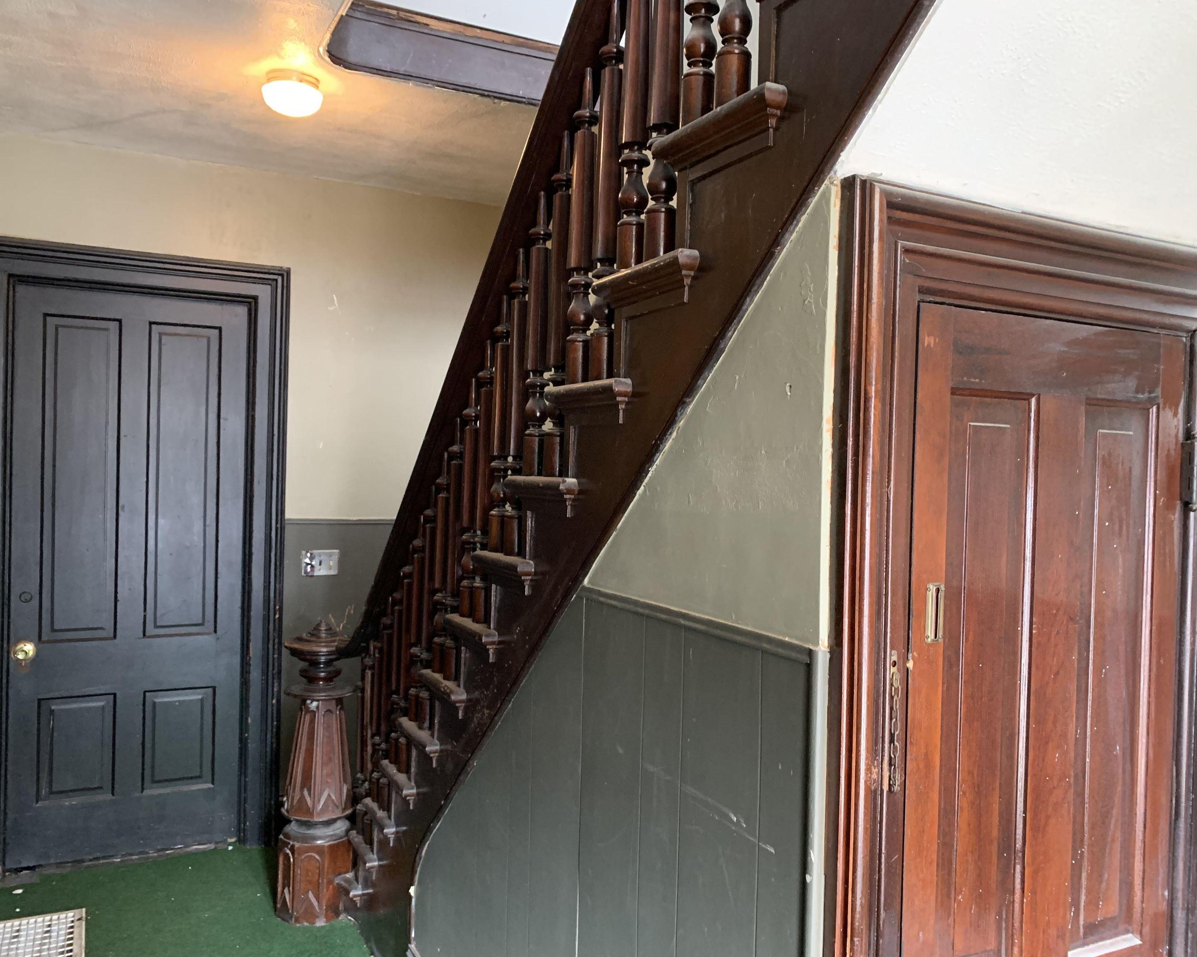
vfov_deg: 51.5
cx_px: 617
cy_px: 481
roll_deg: -2.2
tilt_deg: +0.2
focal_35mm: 28
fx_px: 992
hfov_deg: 62.2
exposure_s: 1/30
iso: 320
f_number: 1.8
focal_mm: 4.25
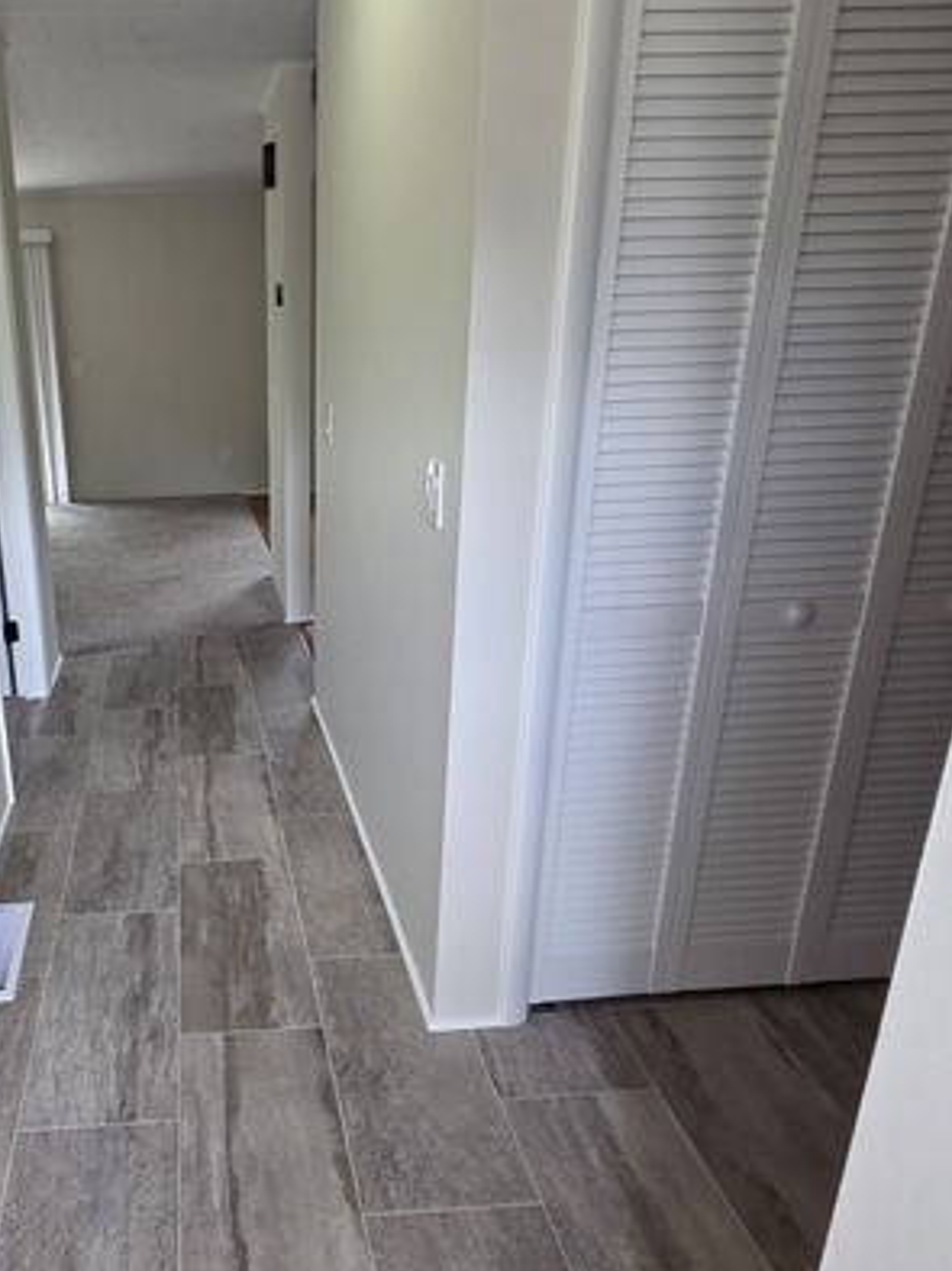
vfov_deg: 76.4
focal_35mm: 22
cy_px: 602
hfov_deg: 57.2
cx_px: 213
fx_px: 808
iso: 125
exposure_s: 1/120
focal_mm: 2.2
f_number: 1.9
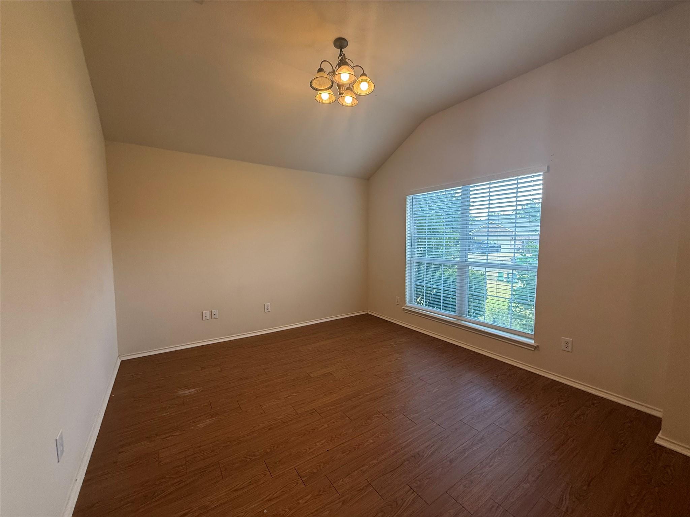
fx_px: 279
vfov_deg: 85.7
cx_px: 345
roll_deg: +1.3
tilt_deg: -2.8
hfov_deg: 102.1
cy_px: 258
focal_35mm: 14
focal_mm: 2.22
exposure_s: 1/120
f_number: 2.2
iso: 125
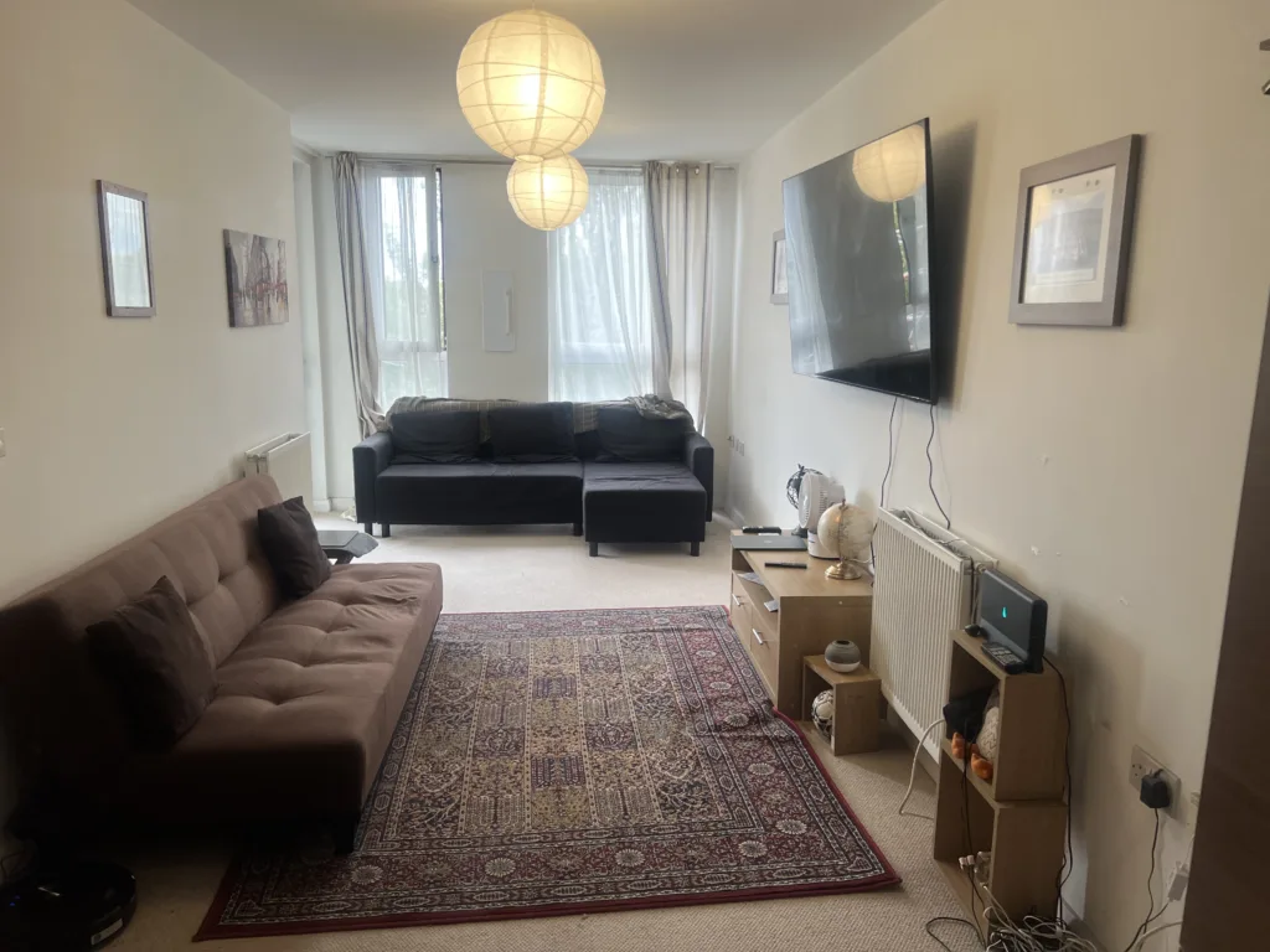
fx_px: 954
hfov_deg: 67.3
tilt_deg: -11.2
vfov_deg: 53.1
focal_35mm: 26
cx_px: 635
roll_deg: -1.0
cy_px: 476
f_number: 1.5
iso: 80
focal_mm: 5.7
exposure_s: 1/100
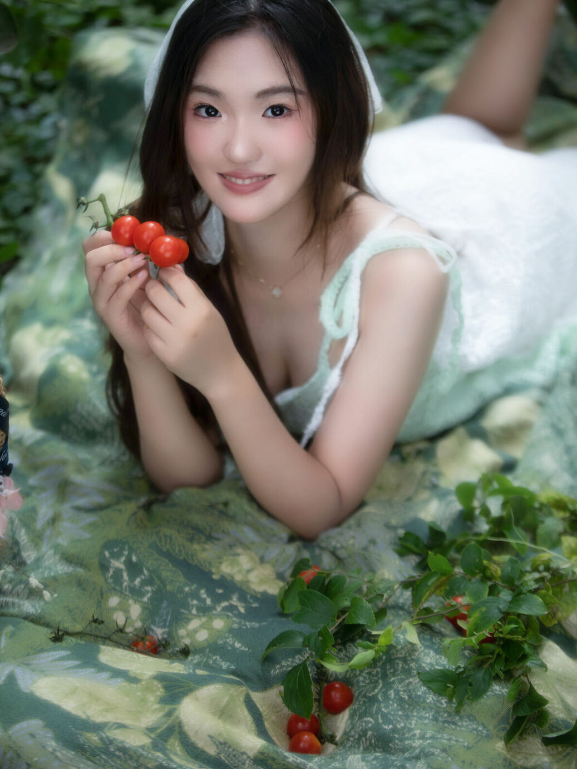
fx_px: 2045
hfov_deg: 16.1
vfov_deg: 21.3
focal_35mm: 92
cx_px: 288
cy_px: 342
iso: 200
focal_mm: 85
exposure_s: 1/125
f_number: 2.8
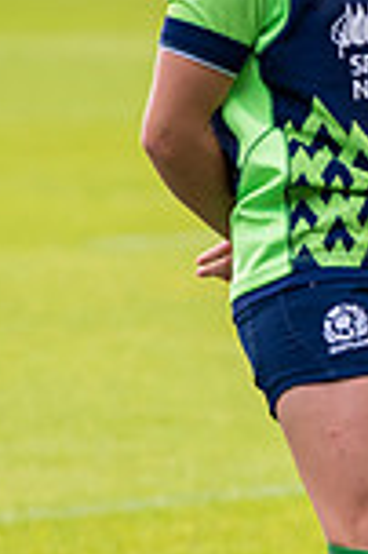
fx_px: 8836
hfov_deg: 2.4
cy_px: 301
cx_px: 786
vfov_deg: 3.6
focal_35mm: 575
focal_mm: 120
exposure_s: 1/1250
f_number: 3.2
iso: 800
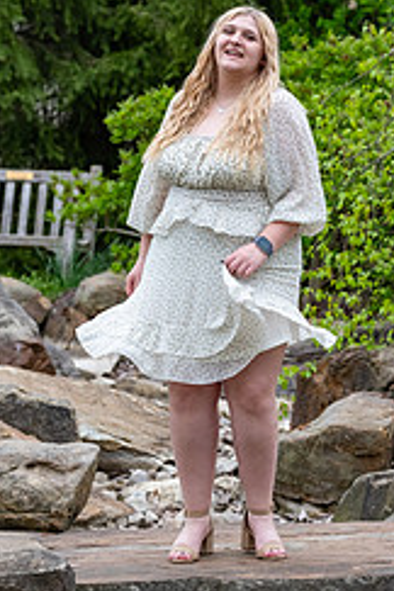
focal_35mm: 198
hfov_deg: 6.9
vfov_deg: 10.4
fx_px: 3250
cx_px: 285
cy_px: 309
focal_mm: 71.5
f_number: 4
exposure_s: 1/400
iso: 250
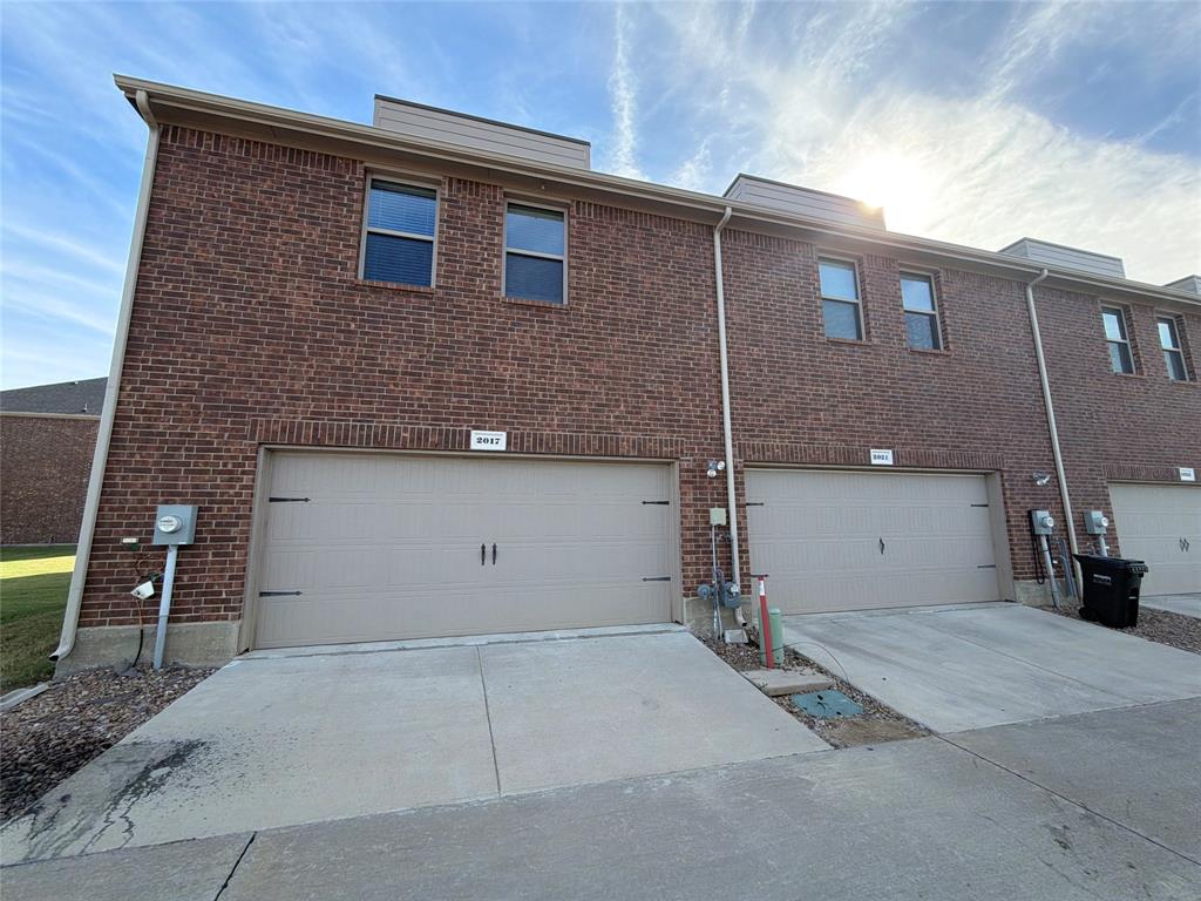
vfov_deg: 85.7
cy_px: 450
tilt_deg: +9.8
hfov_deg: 102.1
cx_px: 600
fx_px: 486
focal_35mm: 14
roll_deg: +0.4
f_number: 2.2
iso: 40
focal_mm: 2.22
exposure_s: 1/502
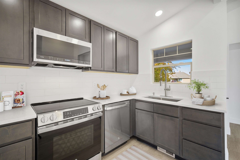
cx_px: 120
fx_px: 107
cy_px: 80
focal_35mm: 16
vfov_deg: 73.7
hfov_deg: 96.7
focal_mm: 16
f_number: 8
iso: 100
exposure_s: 1
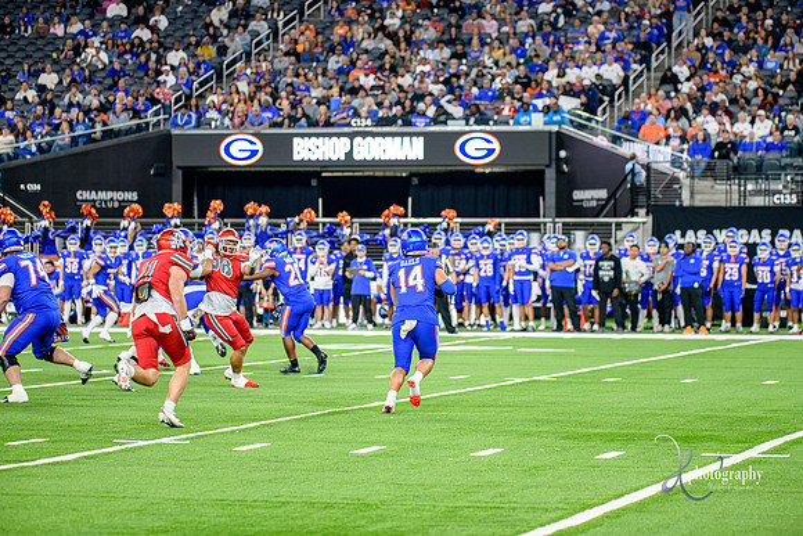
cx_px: 402
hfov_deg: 15.2
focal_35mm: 135
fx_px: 3012
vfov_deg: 10.2
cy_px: 268
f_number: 2.8
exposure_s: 1/400
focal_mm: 135
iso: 1250
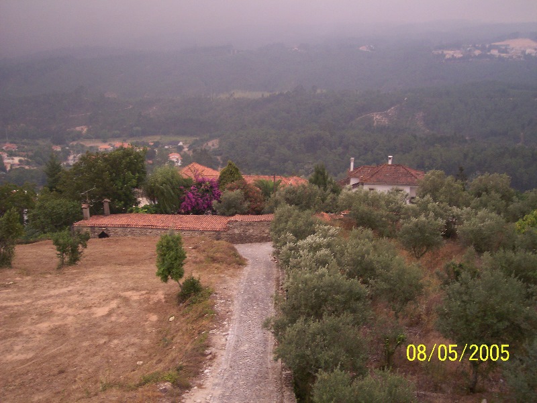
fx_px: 589
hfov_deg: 49.0
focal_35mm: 38
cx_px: 268
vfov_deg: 37.7
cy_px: 202
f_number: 2.8
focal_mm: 8
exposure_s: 1/30
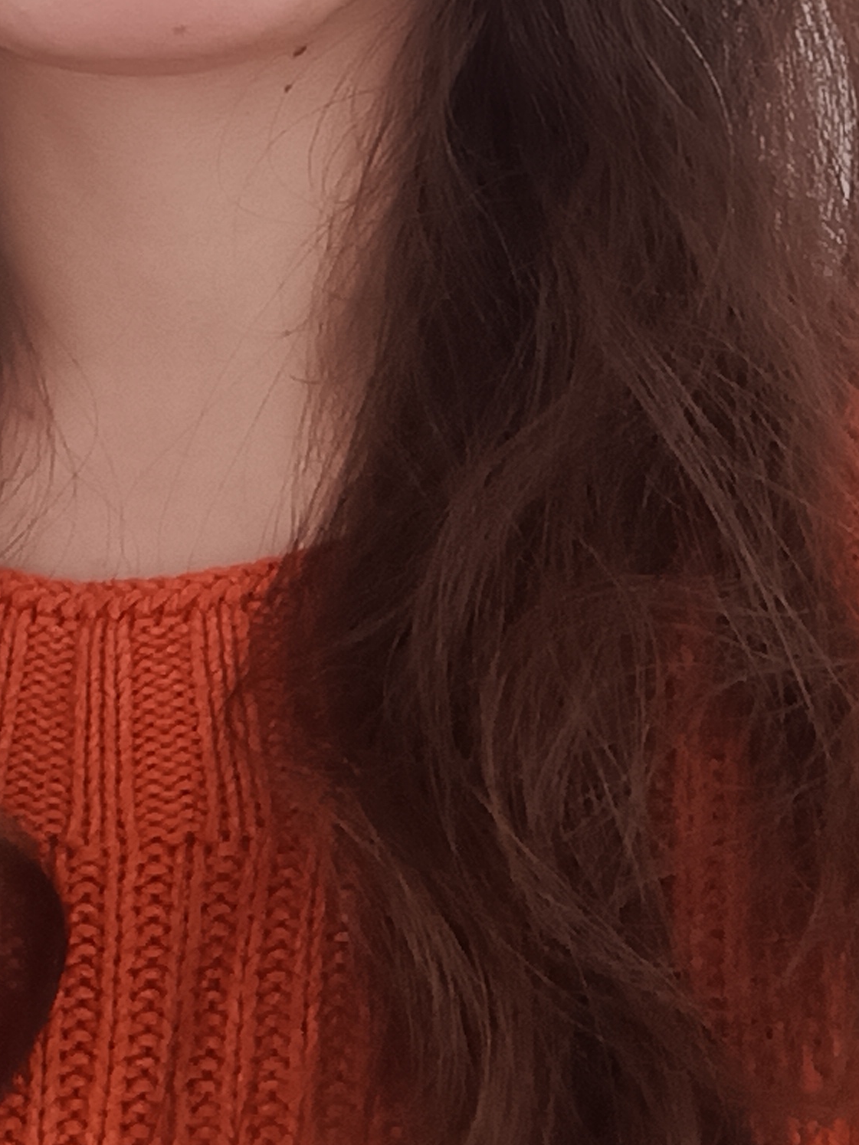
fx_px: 2448
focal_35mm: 74
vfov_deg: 23.4
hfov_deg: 19.8
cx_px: 211
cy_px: -337
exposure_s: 1/25
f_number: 2.45
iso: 793
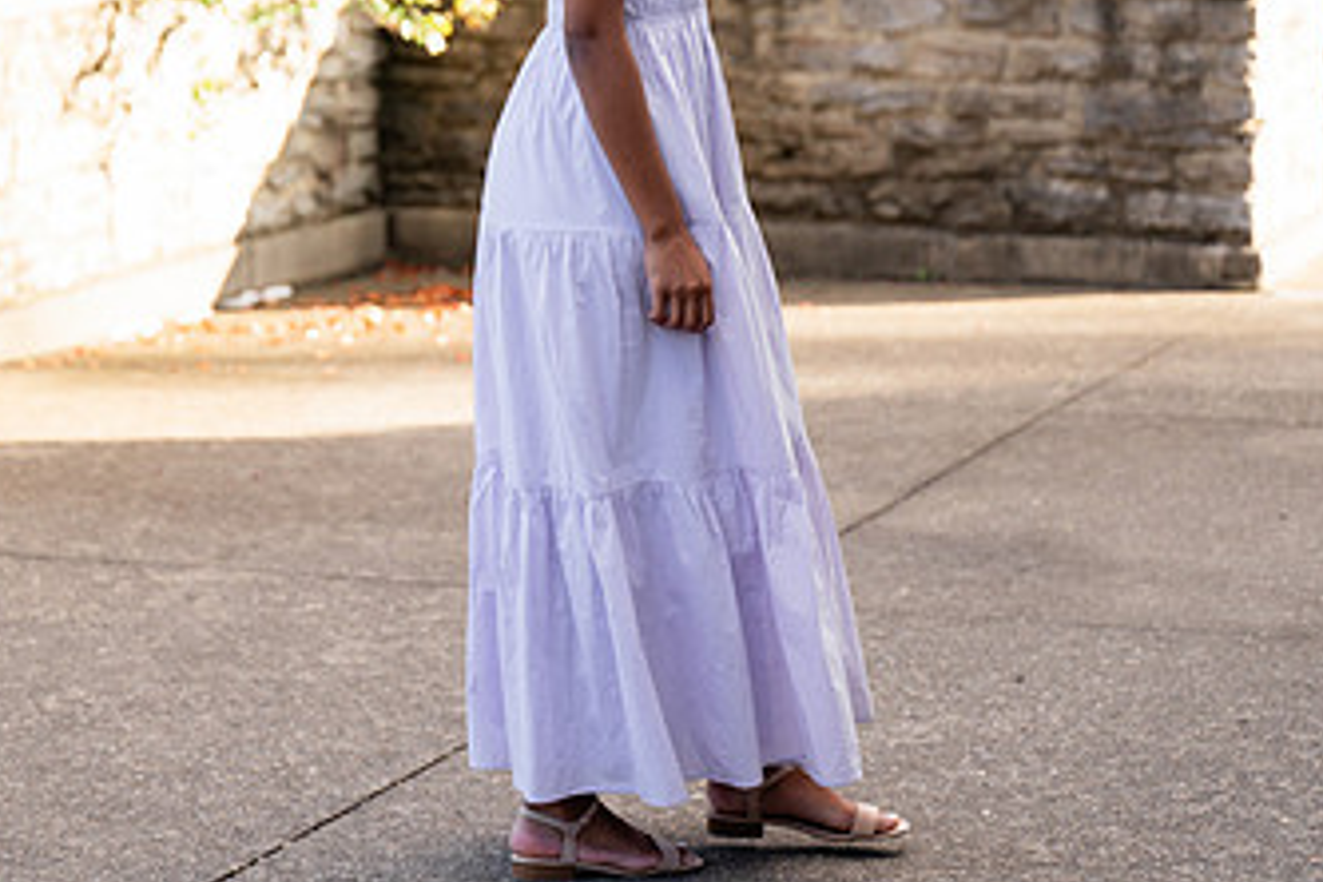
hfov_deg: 13.9
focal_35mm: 147
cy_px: 56
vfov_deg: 9.3
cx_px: 450
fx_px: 5402
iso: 250
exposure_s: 1/400
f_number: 2.8
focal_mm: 72
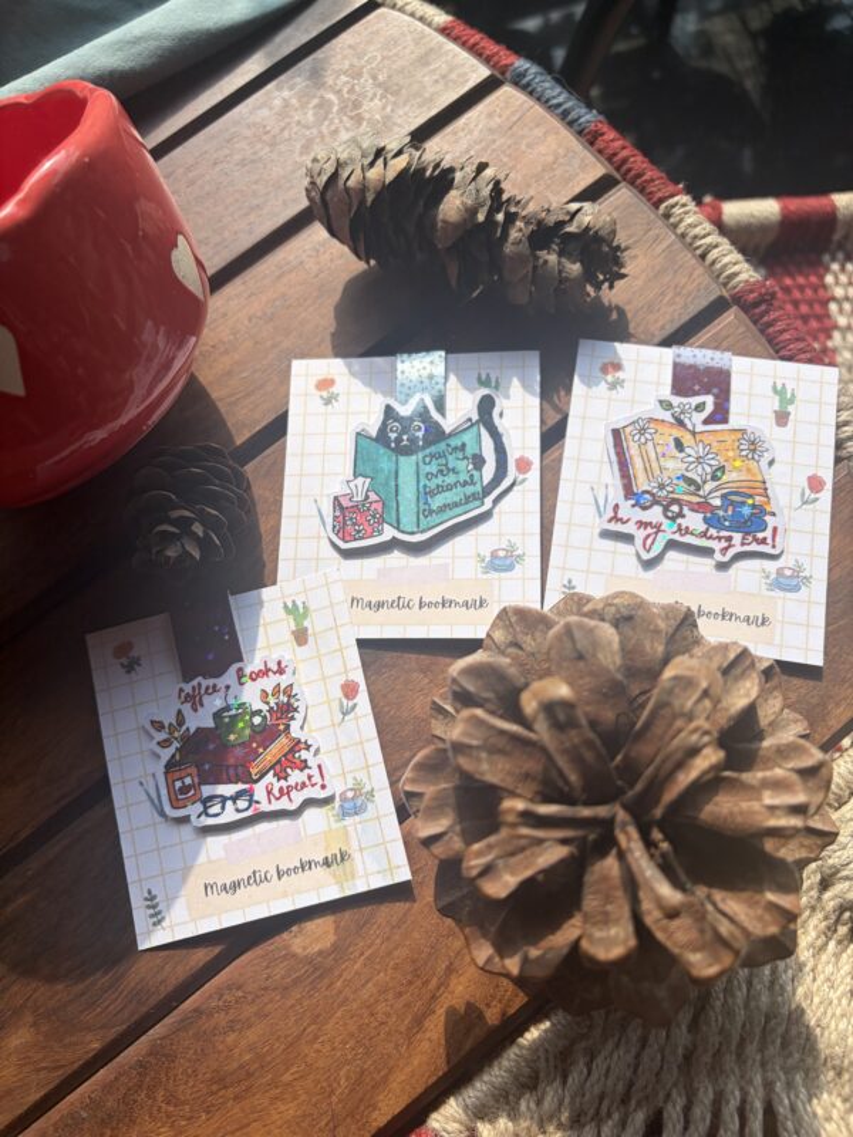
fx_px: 854
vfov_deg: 67.3
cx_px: 426
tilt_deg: -73.6
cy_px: 568
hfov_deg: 53.1
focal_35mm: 26
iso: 50
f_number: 1.6
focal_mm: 5.96
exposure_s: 1/2451
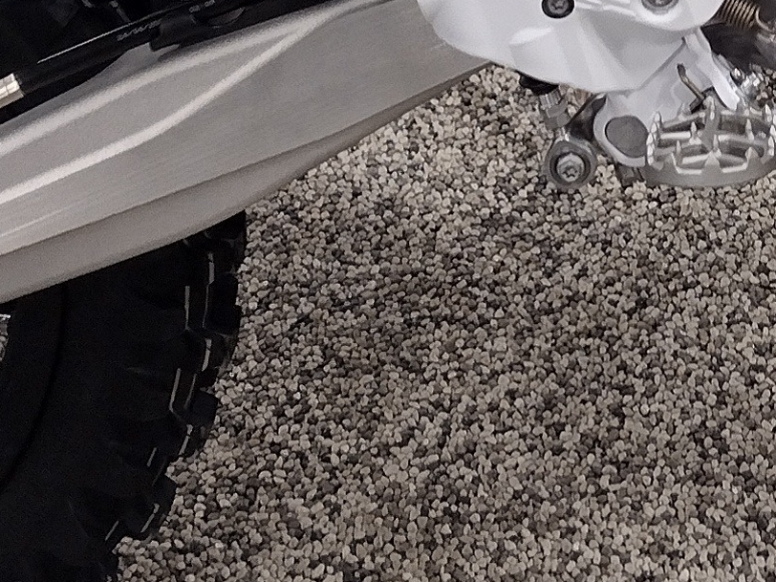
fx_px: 2982
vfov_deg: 10.4
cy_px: -487
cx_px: 959
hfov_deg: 14.3
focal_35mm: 133
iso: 181
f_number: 1.7
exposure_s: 1/60
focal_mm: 4.71
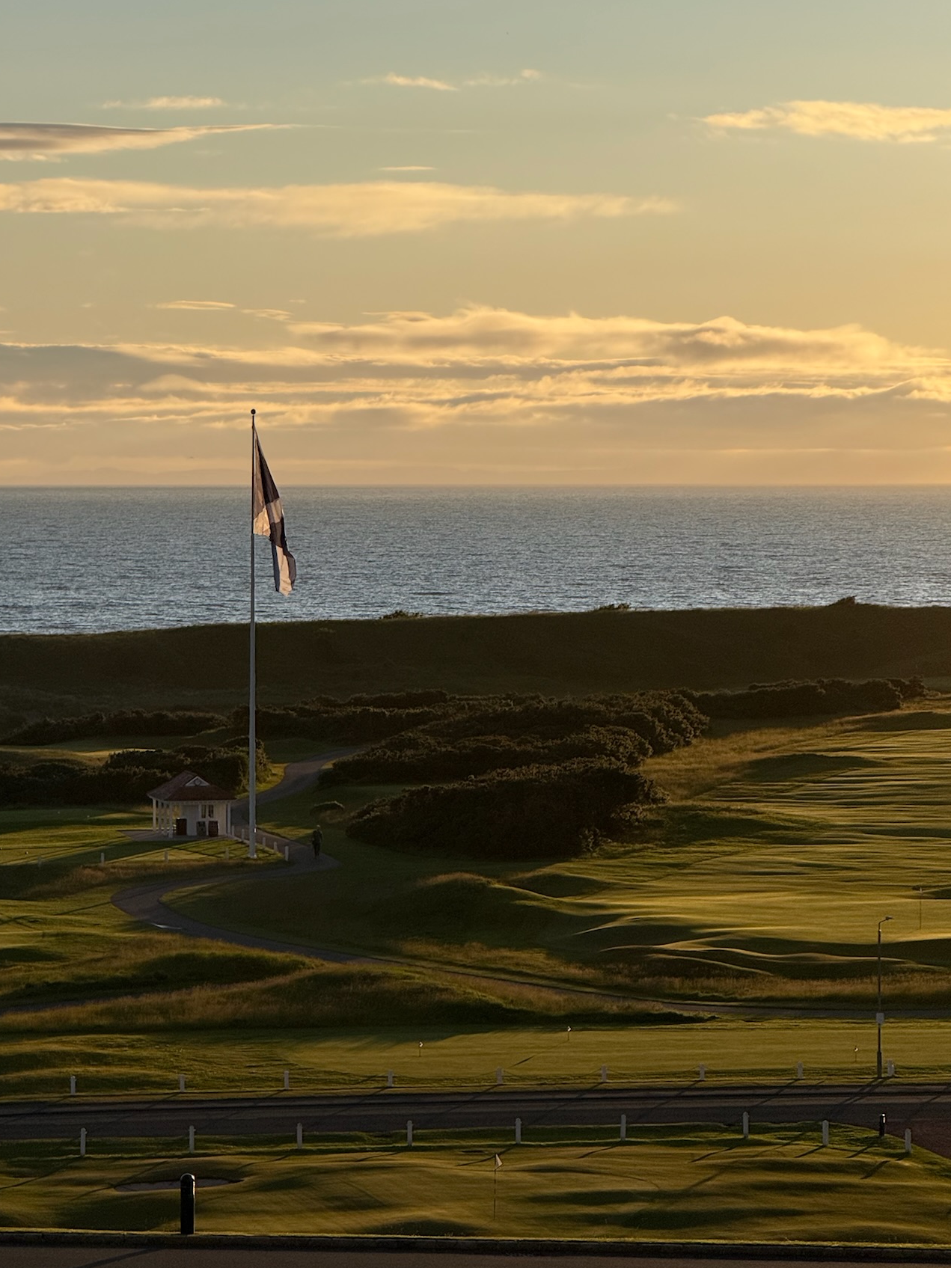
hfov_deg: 10.2
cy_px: 584
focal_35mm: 145
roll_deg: +0.3
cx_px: 397
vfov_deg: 13.6
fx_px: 5312
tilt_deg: -1.2
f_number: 2.8
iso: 64
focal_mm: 15.66
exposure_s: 1/2933
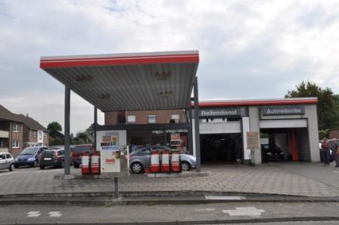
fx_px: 282
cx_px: 170
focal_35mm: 30
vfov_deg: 43.5
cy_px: 112
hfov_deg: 62.0
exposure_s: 1/350
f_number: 9.5
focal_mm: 20
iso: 200
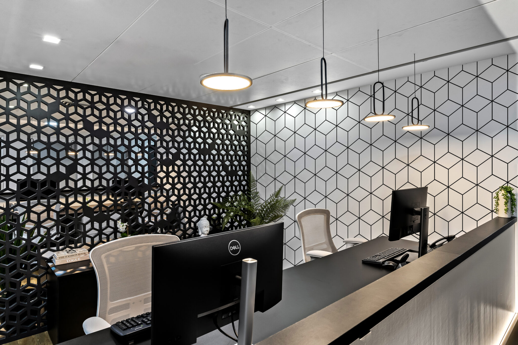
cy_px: 172
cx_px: 259
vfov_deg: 59.5
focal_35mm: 21
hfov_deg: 81.2
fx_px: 302
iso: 640
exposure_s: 1/2
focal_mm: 21
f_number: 11
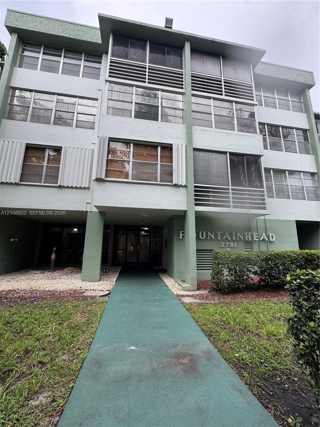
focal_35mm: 14
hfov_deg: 85.7
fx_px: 173
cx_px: 160
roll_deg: -1.6
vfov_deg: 102.1
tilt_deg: +11.3
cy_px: 214
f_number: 2.2
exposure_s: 1/133
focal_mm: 2.22
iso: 40
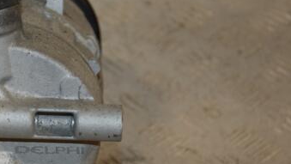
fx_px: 1073
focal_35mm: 139
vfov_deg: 8.7
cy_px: 98
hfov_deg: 15.3
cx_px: 49
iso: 800
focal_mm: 50
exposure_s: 1/200
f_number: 5
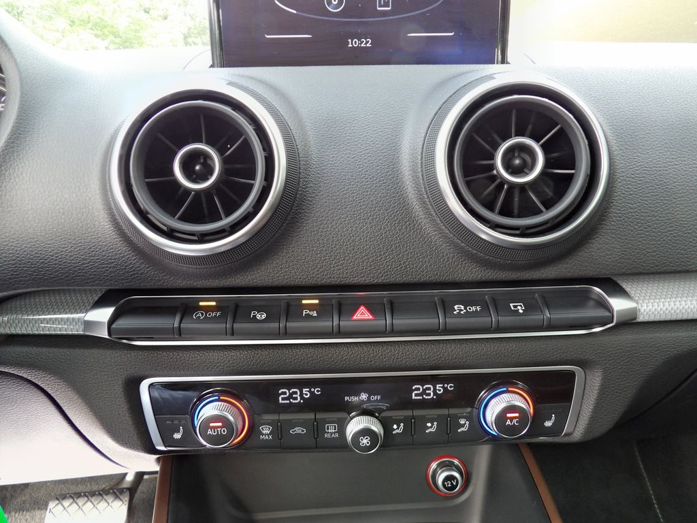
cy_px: 262
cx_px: 348
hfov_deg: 71.6
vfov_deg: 56.8
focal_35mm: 24
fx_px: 483
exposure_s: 1/16
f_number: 3.2
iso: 140
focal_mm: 4.3
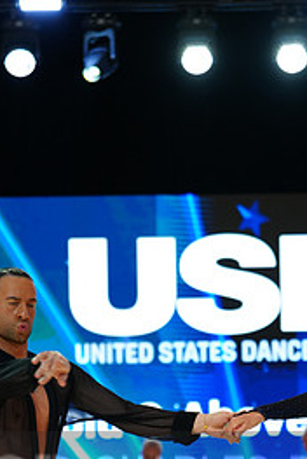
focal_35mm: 163
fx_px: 2079
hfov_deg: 8.4
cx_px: 201
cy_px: 490
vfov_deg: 12.4
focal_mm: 74
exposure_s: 1/400
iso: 800
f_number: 2.8
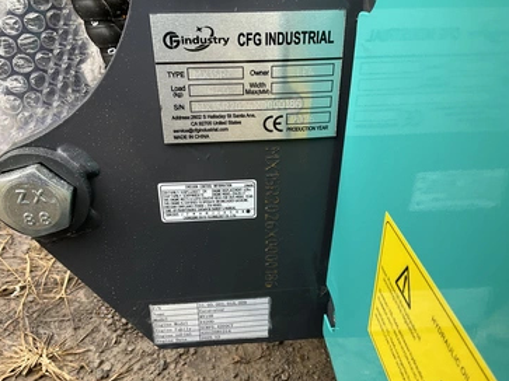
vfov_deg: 44.1
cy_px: 183
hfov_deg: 56.8
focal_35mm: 32
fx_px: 470
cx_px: 254
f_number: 1.8
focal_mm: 3
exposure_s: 1/122
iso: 32
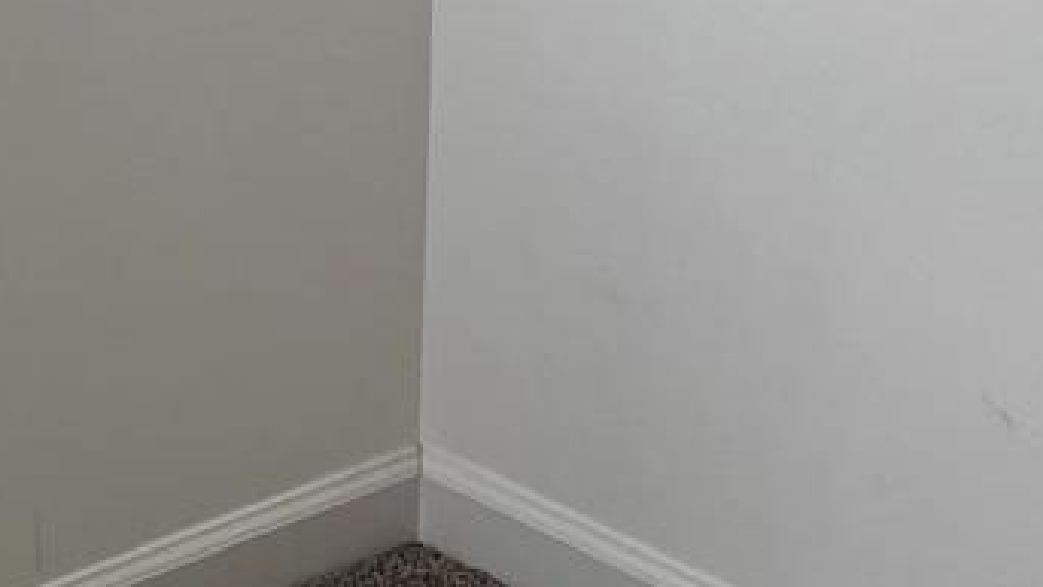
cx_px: -258
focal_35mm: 127
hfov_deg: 16.1
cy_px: -645
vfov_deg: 8.9
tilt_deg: -8.1
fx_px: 3513
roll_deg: +0.4
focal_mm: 5.1
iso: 100
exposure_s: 1/60
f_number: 1.6
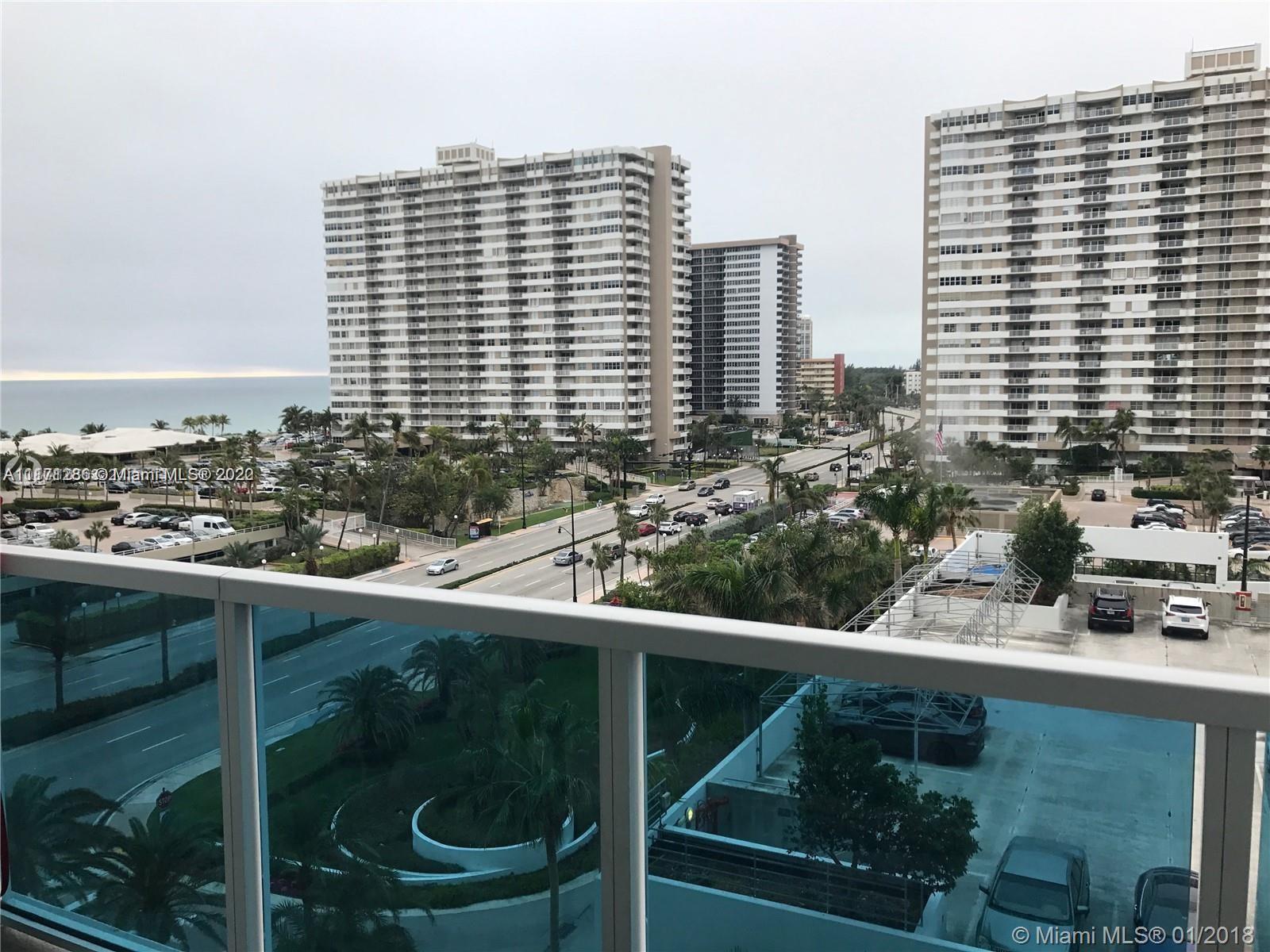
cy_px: 476
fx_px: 1027
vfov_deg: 49.7
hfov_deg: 63.4
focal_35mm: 28
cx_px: 635
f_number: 1.8
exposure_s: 1/584
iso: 20
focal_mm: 3.99
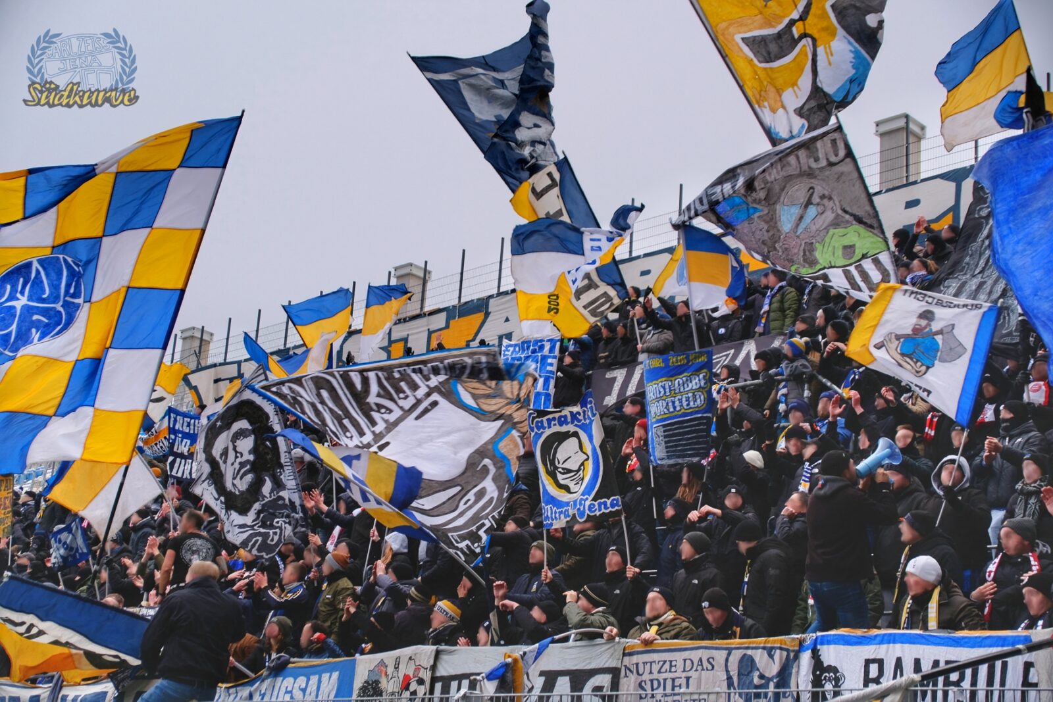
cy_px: 351
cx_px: 526
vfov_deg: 28.1
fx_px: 1404
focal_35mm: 48
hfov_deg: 41.1
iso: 500
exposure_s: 1/320
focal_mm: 32.1
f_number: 4
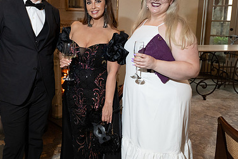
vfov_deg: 35.7
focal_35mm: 37
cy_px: 57
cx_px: 78
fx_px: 245
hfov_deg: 50.9
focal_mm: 24
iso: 2500
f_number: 5
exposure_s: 1/200
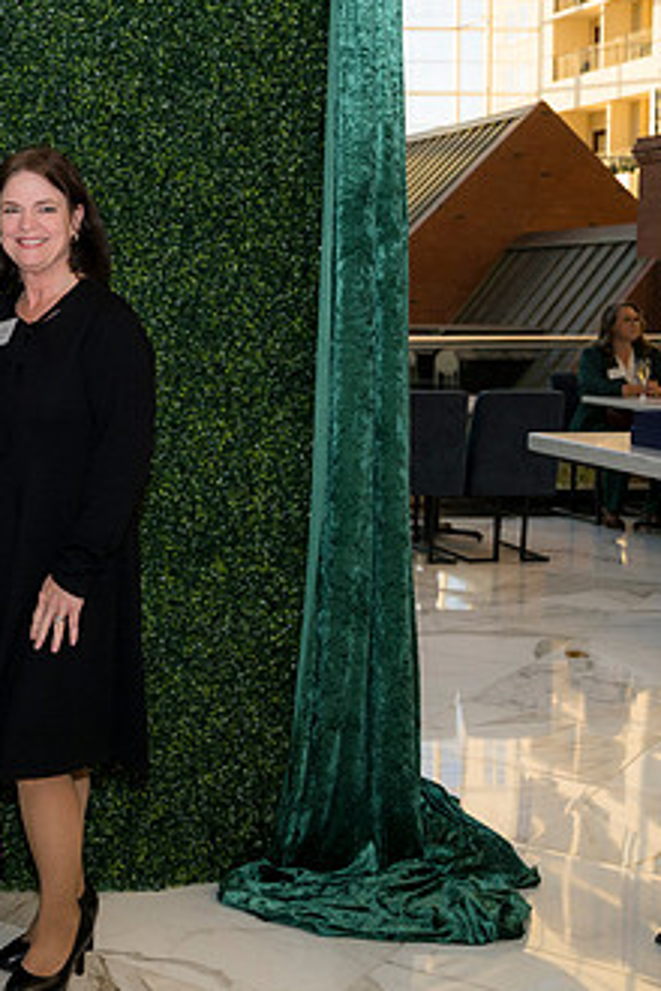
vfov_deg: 38.2
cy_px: 428
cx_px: -174
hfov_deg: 23.4
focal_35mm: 52
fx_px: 1429
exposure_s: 1/160
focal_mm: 29.5
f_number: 5
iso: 400
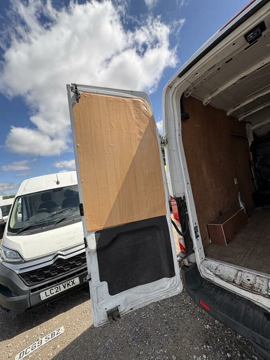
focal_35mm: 14
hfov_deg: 85.7
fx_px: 146
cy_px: 180
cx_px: 135
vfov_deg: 102.1
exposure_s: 1/1020
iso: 40
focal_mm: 2.22
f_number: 2.2
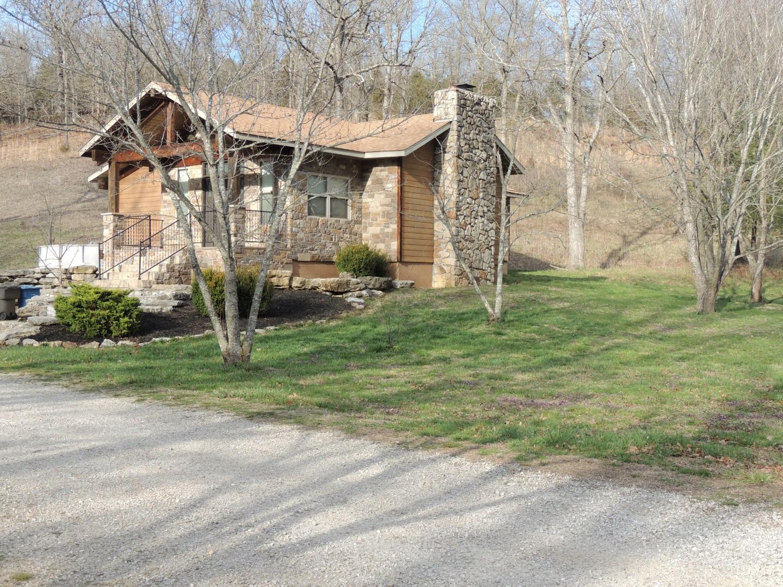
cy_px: 294
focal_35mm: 47
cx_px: 392
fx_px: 1063
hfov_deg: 40.4
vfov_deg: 30.9
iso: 100
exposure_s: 1/320
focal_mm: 8.3
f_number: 3.5
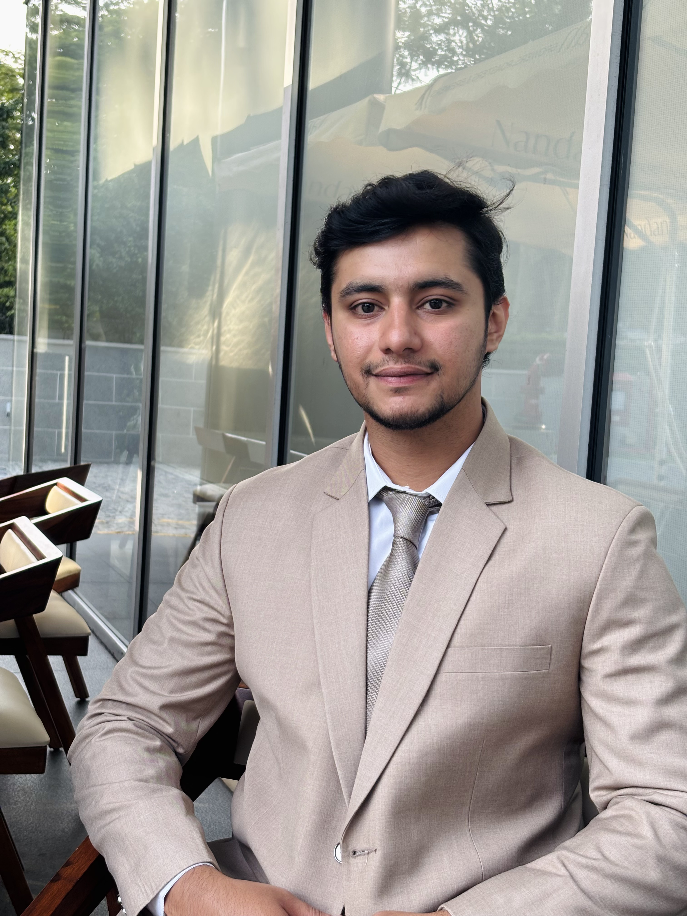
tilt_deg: -4.6
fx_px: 1376
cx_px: 344
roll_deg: -4.1
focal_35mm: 52
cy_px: 458
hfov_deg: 28.0
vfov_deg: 36.8
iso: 40
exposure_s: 1/121
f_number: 1.6
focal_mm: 5.96
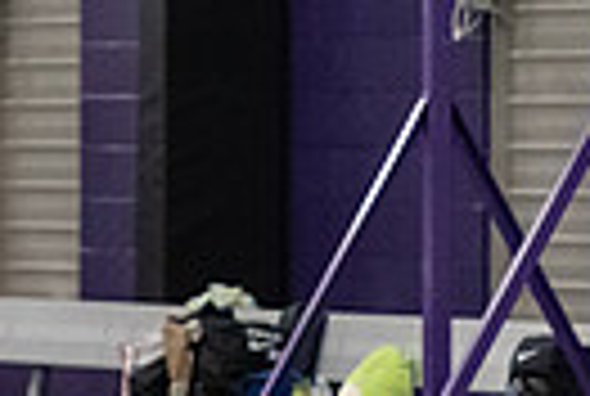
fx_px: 10151
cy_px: 259
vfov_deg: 2.2
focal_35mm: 618
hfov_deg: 3.3
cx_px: 653
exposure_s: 1/800
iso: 6400
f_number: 2.8
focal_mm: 140
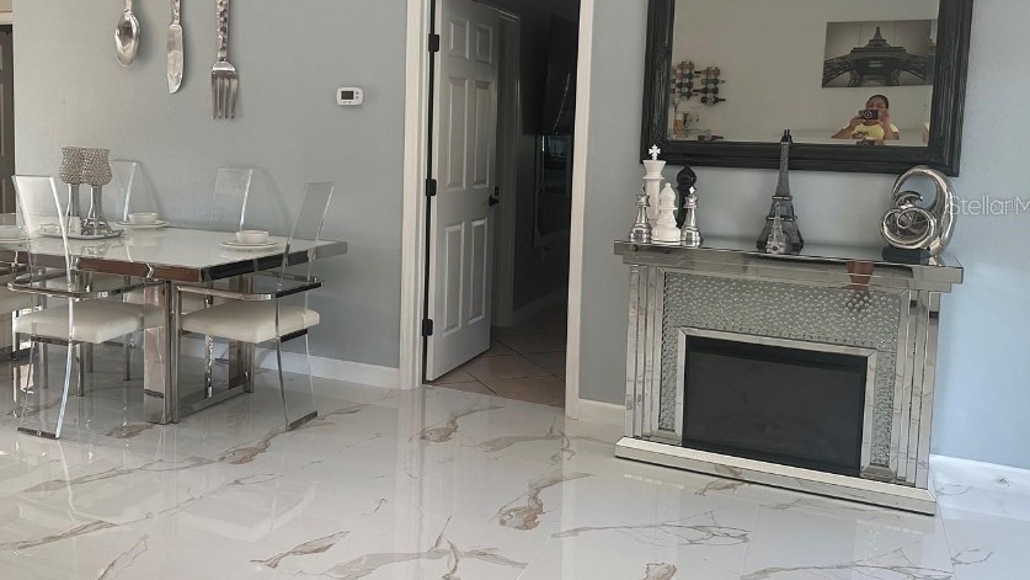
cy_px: 204
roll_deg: -1.6
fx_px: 874
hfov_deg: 60.7
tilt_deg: -5.4
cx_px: 433
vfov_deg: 36.4
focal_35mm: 32
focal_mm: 6.86
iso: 250
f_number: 1.78
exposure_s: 1/83
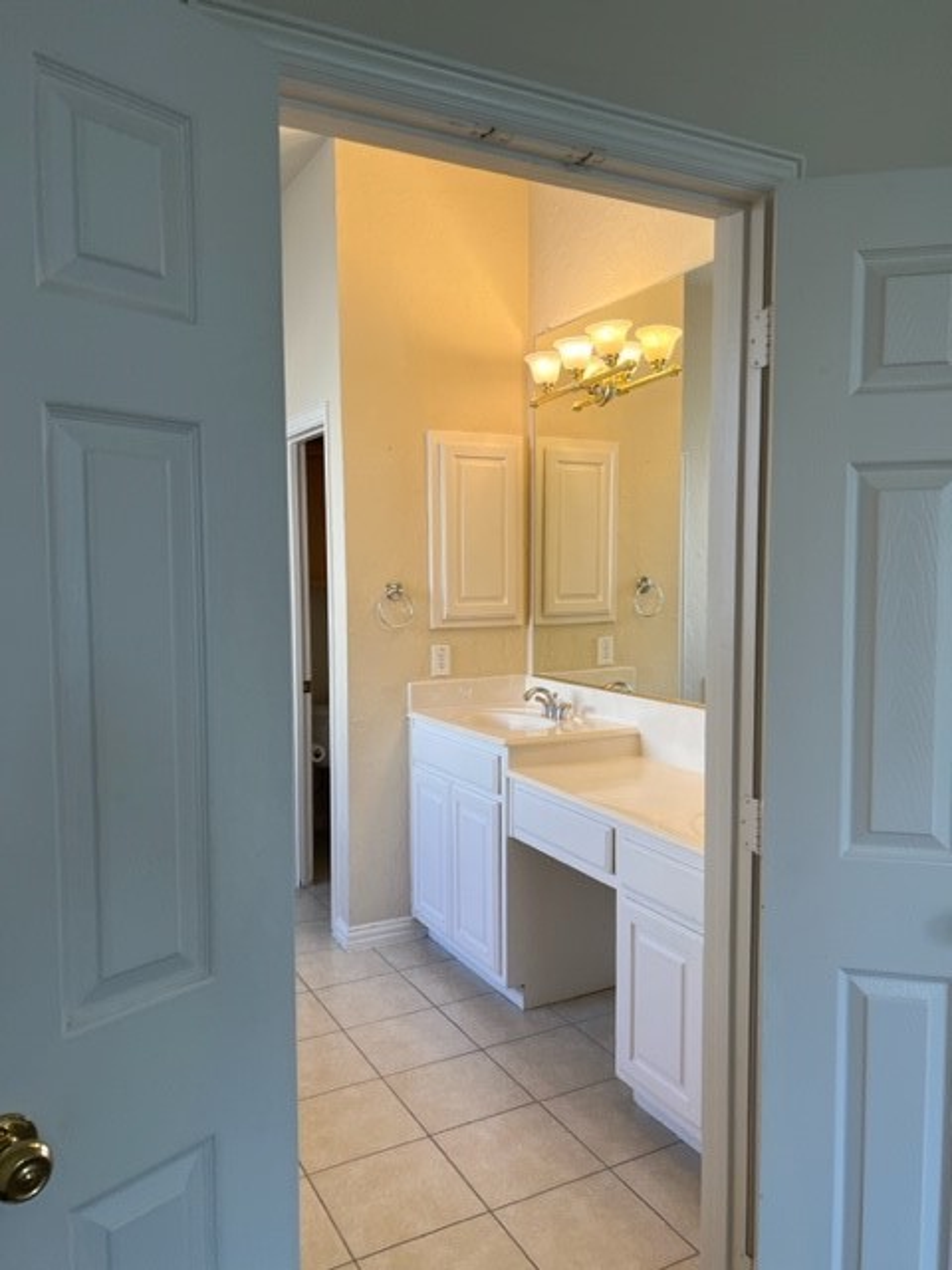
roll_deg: +0.8
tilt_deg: -4.3
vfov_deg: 67.3
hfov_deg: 53.1
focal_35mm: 26
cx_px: 476
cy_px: 635
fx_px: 953
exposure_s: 1/163
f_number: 1.5
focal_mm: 5.7
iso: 64
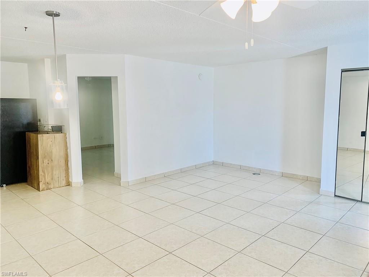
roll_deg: +0.8
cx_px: 184
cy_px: 138
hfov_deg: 67.3
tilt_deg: -7.9
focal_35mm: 26
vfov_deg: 53.1
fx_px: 277
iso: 50
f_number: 1.8
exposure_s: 1/60
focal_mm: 4.25
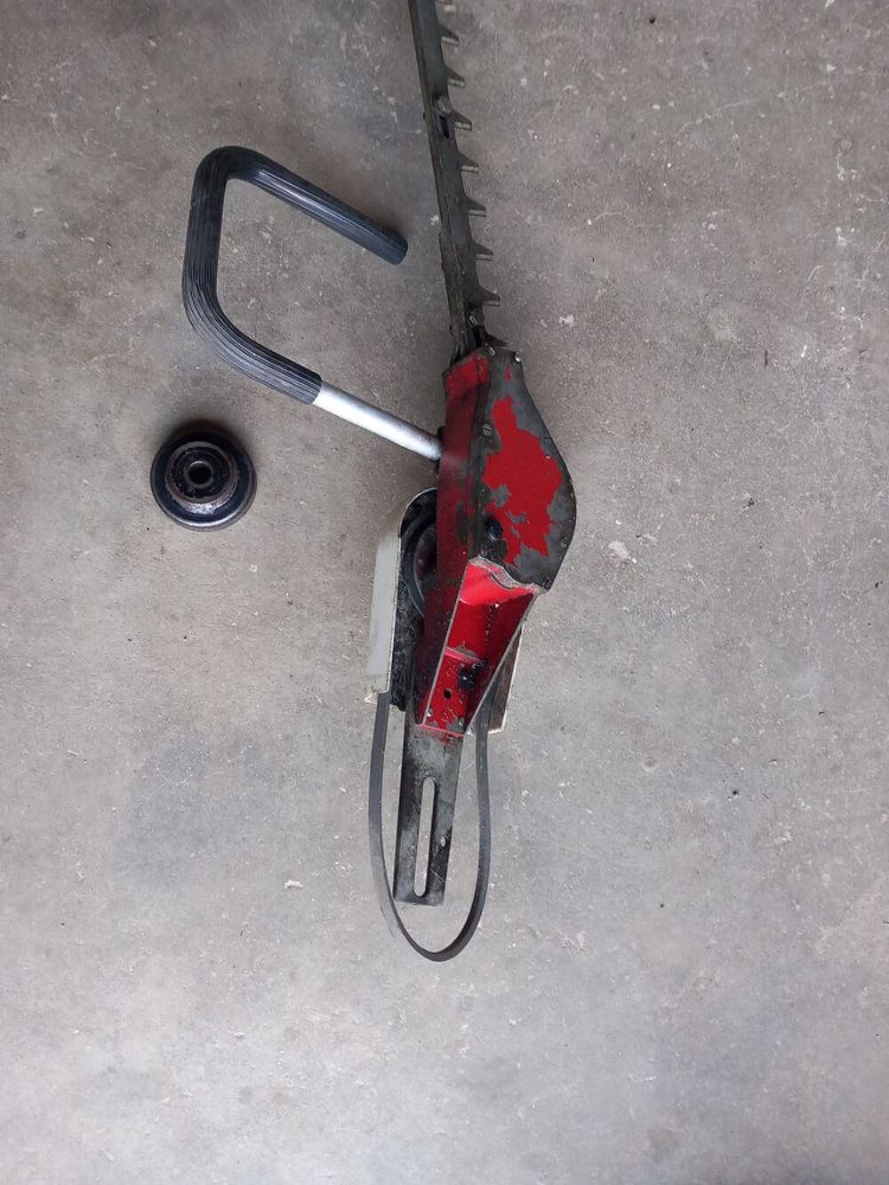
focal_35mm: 27
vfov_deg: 65.3
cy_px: 592
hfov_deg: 51.4
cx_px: 444
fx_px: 924
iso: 125
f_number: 1.8
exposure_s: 1/50
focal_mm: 4
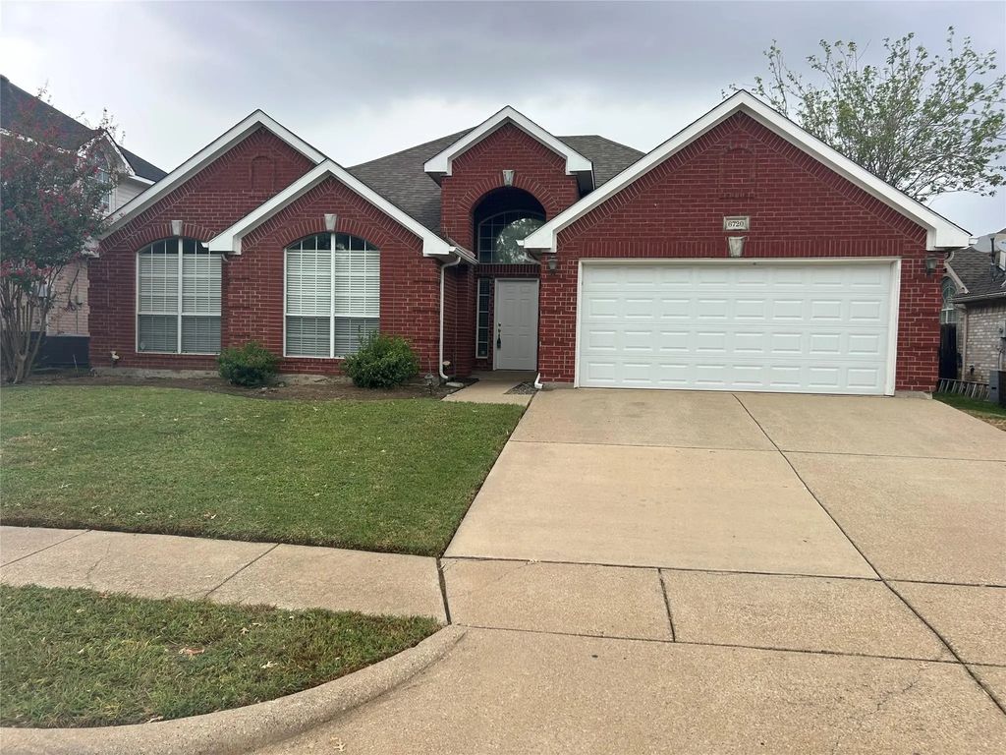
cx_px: 503
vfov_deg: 53.1
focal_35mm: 26
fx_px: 756
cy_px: 378
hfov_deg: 67.3
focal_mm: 5.7
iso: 50
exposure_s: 1/873
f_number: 1.5
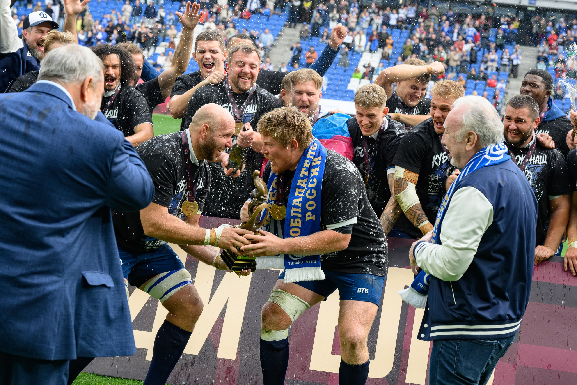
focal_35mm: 95
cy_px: 123
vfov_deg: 14.3
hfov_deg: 21.4
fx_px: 1526
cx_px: 288
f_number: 5.6
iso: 800
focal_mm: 70
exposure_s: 1/640
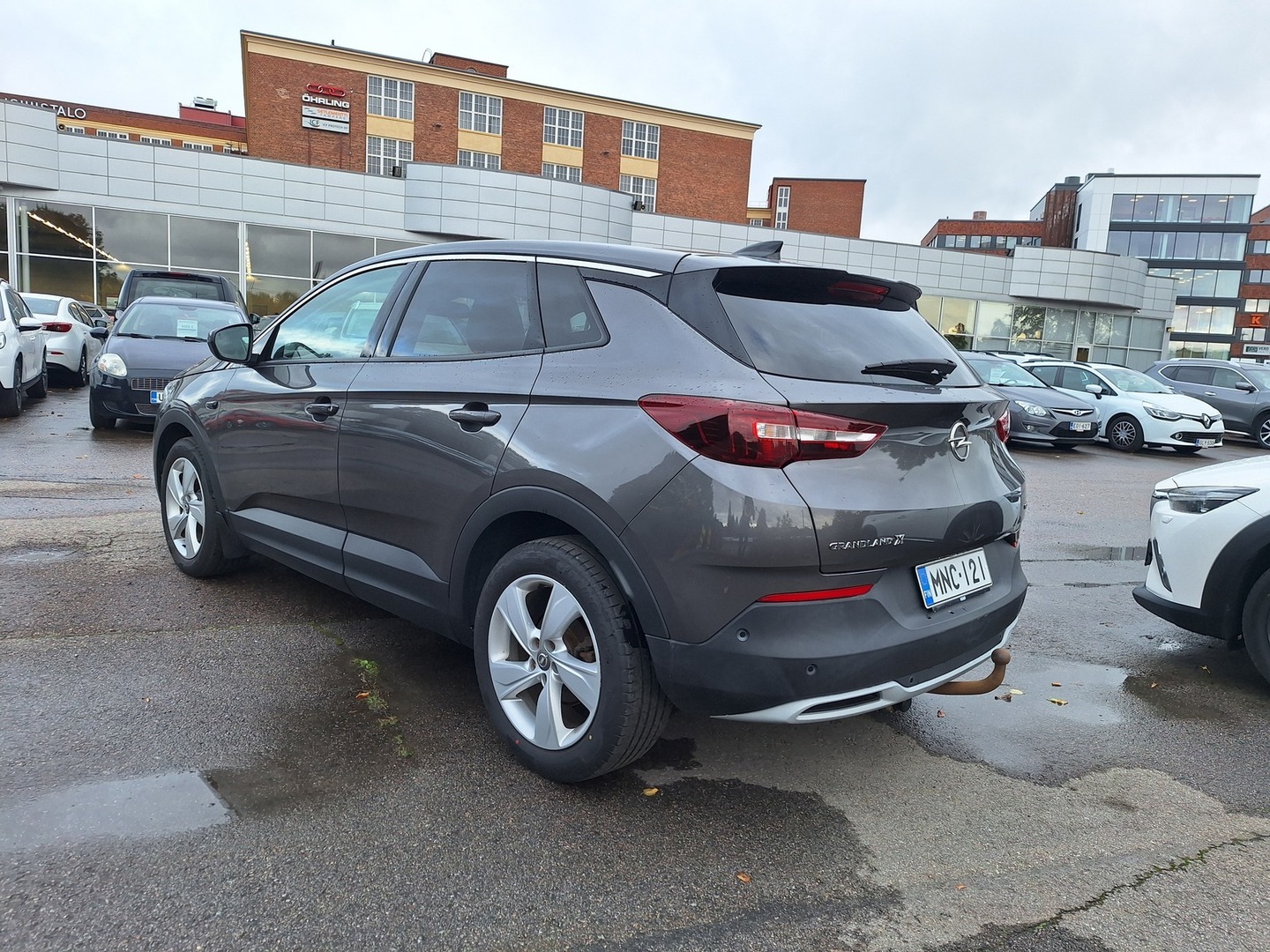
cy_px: 476
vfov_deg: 58.9
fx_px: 844
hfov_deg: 73.9
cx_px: 635
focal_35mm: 23
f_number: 1.8
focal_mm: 5.54
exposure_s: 1/262
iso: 40
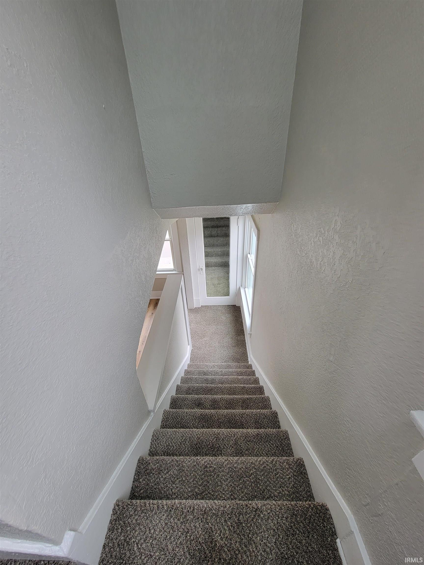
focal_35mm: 13
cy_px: 282
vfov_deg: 106.2
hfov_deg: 89.9
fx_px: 212
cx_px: 212
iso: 100
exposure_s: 1/60
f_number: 2.2
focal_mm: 2.2
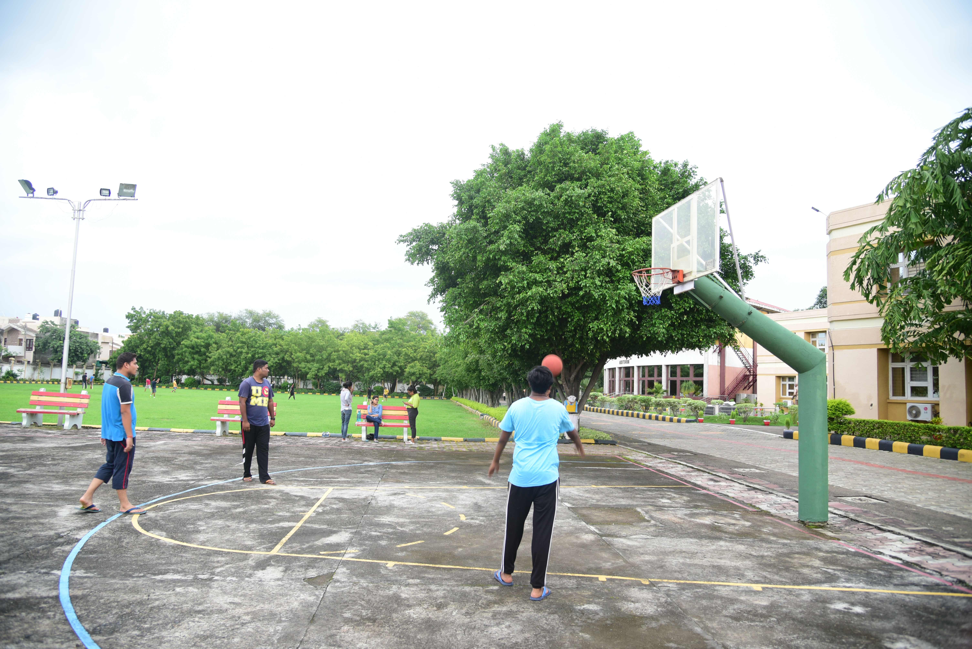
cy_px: 324
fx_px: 648
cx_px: 486
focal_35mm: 24
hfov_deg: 73.7
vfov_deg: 53.2
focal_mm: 24
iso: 400
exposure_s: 1/80
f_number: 4
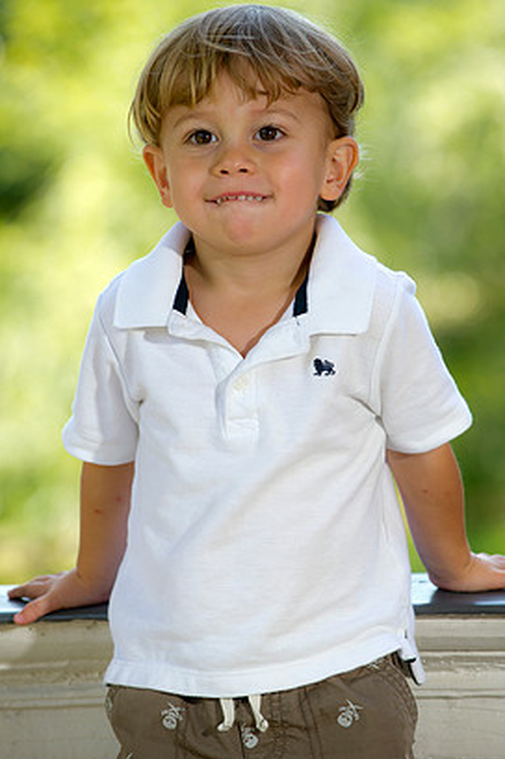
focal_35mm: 198
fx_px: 4173
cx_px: 272
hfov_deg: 6.9
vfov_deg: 10.4
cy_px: 358
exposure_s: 1/250
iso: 320
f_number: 4
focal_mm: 180
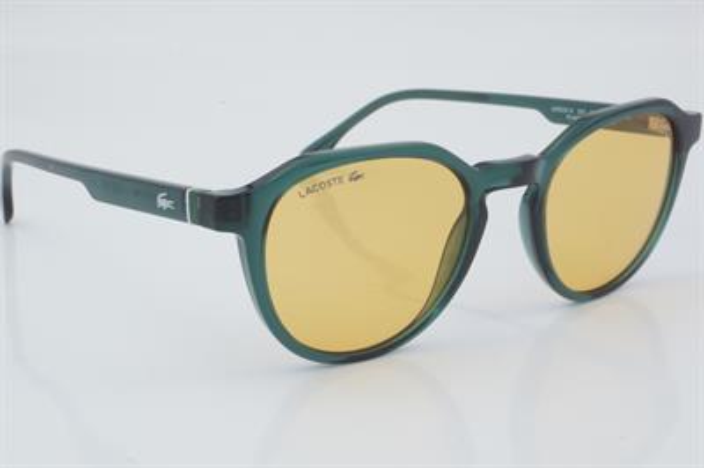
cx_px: 352
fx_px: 1465
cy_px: 234
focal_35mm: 75
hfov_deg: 27.0
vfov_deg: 18.2
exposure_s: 1/3
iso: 100
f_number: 32
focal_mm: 50
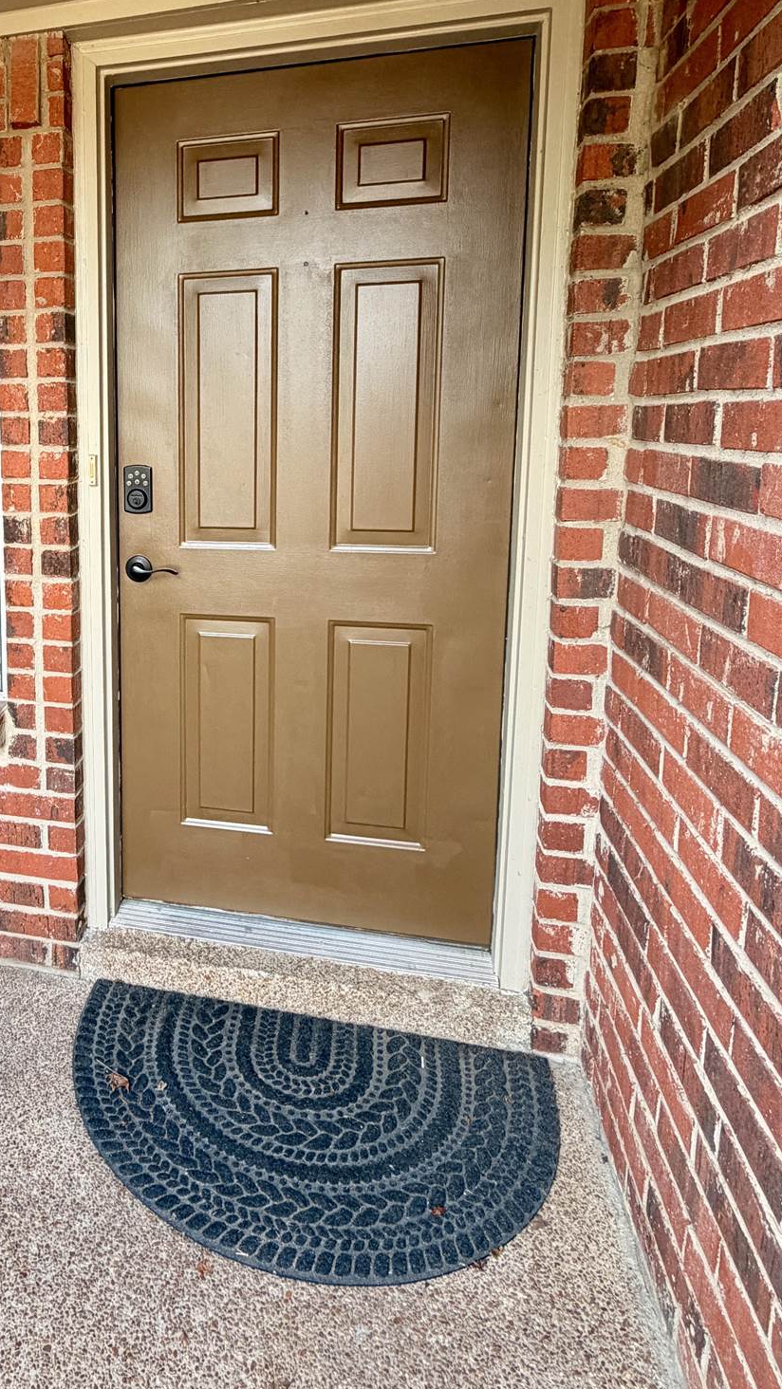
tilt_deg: -8.3
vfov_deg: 75.3
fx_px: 884
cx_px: 112
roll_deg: +0.5
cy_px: 543
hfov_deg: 44.4
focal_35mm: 24
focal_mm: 2.22
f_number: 2.2
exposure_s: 1/121
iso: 125
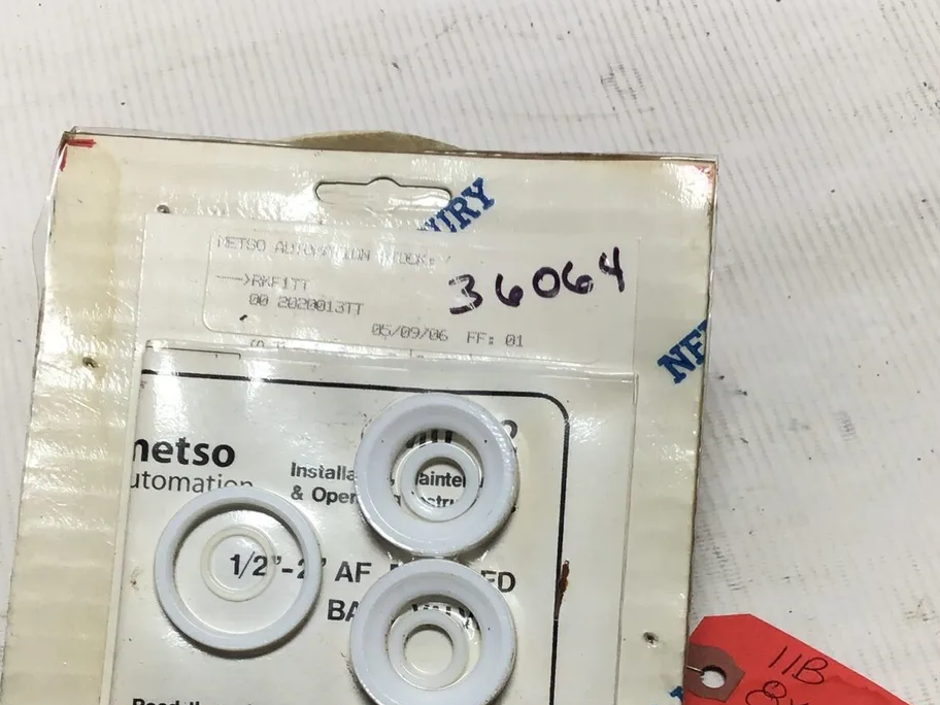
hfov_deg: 28.5
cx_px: 531
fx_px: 1847
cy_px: 543
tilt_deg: -59.1
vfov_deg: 21.4
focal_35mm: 68
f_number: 2.4
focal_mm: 3.3
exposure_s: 1/228
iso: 25
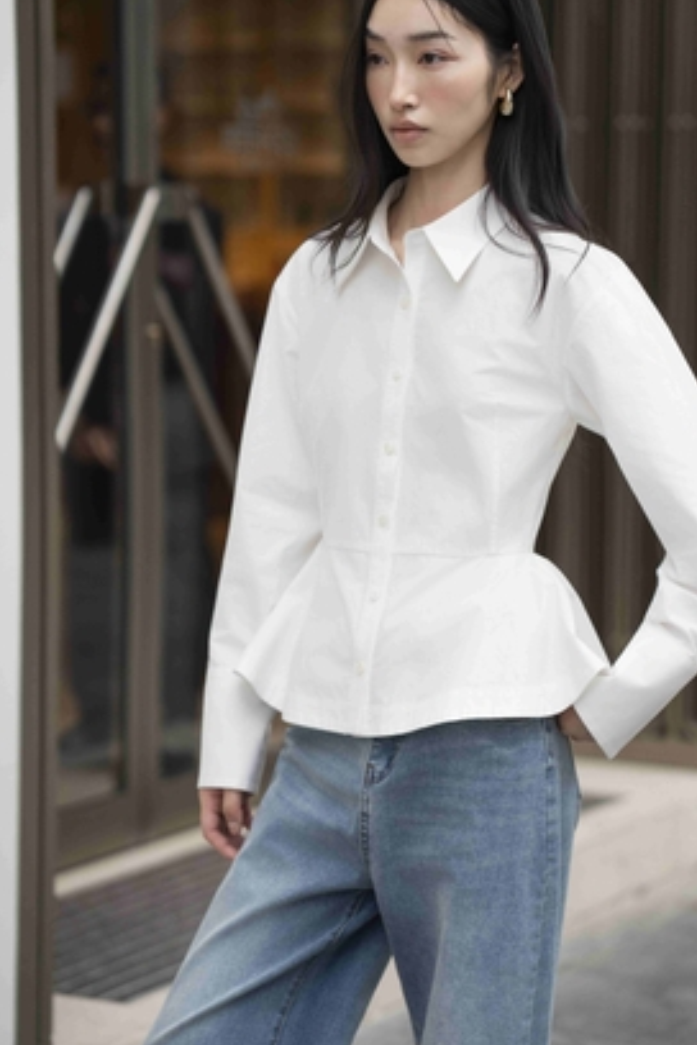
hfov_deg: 13.7
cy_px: 451
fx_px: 2904
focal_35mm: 100
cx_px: 395
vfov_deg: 20.4
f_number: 2.5
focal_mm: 85
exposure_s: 1/2500
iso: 250
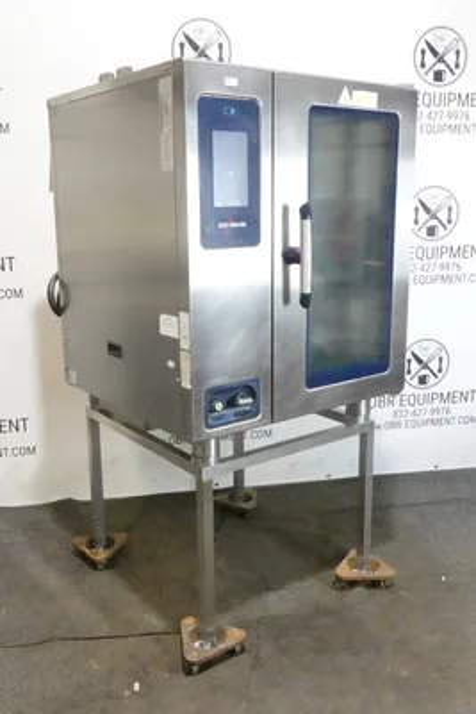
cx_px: 238
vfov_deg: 55.8
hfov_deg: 38.9
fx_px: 674
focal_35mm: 34
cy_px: 357
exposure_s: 1/20
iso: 6400
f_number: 11
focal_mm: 12.76
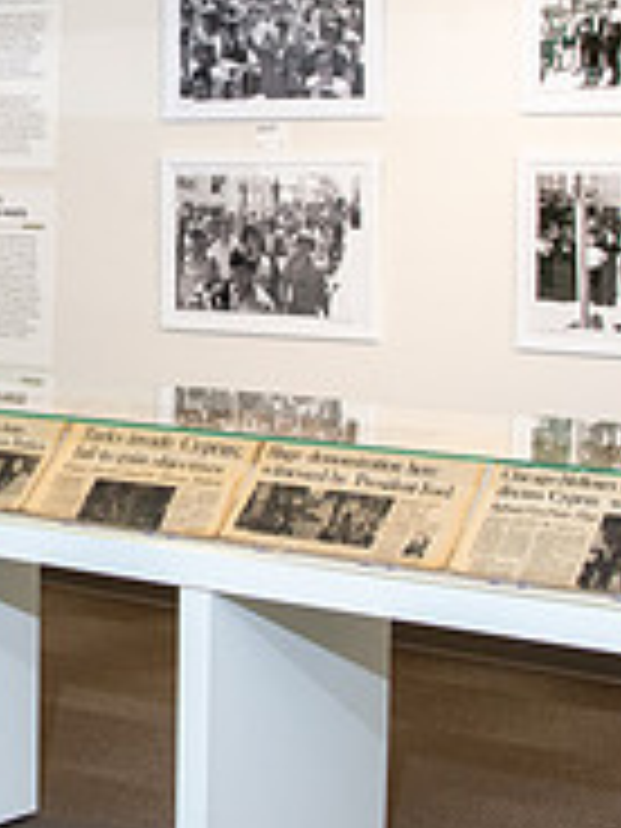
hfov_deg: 17.5
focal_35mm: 83
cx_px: 50
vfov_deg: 23.4
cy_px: 272
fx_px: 1985
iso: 1000
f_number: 13
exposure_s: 1/20
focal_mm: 18
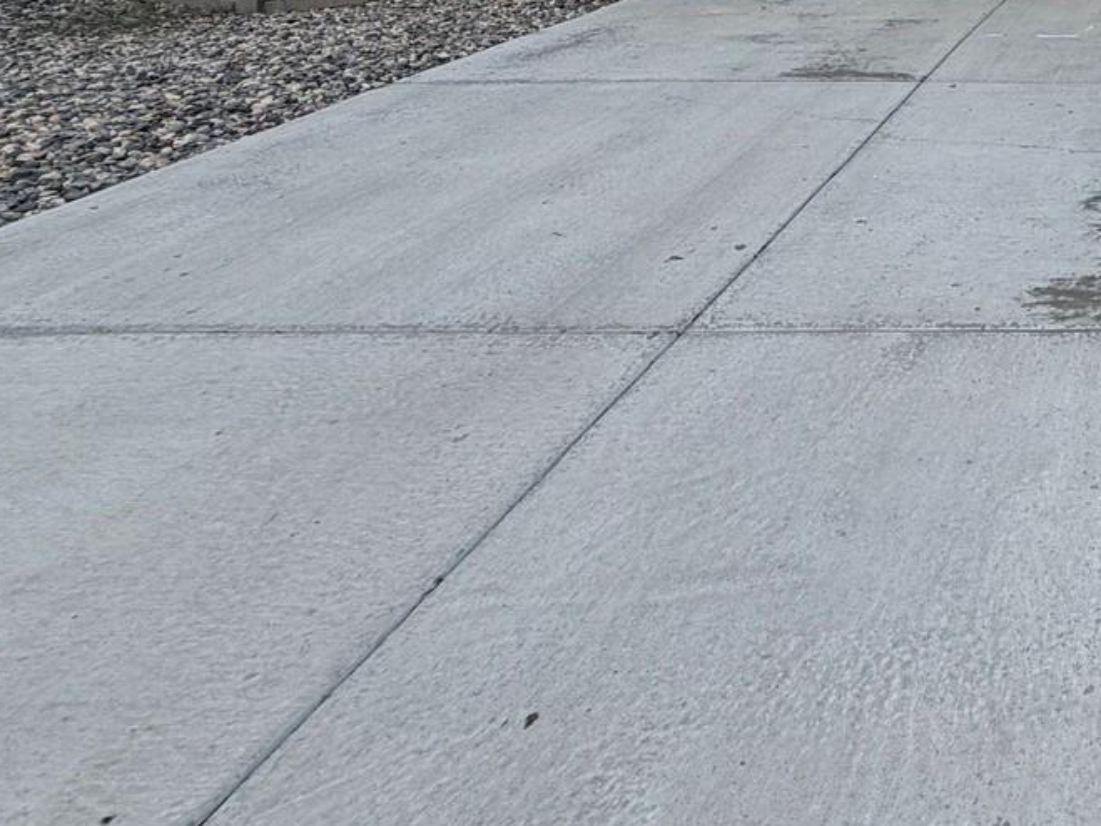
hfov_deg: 40.2
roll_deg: +0.3
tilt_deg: -0.2
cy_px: -159
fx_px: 1081
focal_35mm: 34
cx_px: 1288
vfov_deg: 34.0
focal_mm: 2.22
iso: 40
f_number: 2.2
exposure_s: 1/602
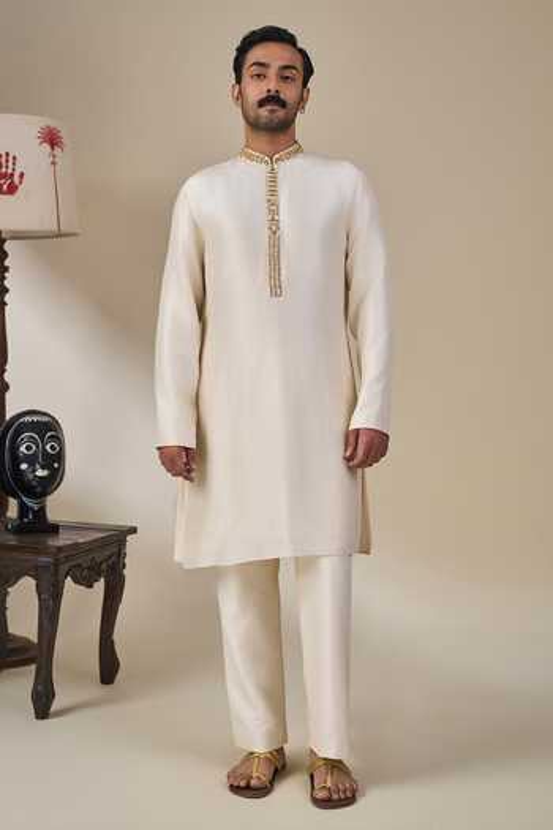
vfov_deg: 40.3
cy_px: 415
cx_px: 276
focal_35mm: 49
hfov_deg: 27.5
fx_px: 1129
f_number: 5.6
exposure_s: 1/160
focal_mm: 49
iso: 250
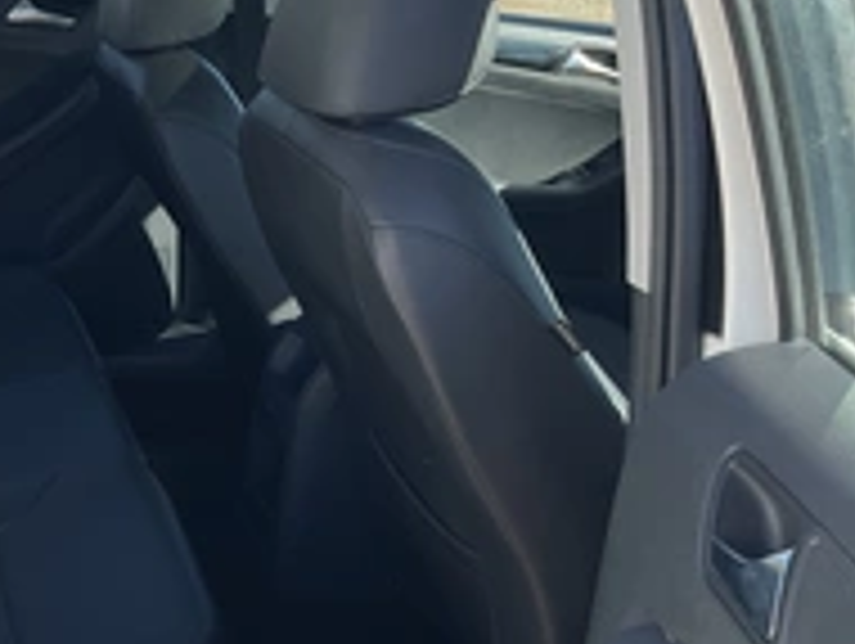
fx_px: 1509
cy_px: 383
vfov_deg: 24.0
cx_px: 45
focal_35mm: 61
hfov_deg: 29.9
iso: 25
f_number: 1.8
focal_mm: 3
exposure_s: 1/504
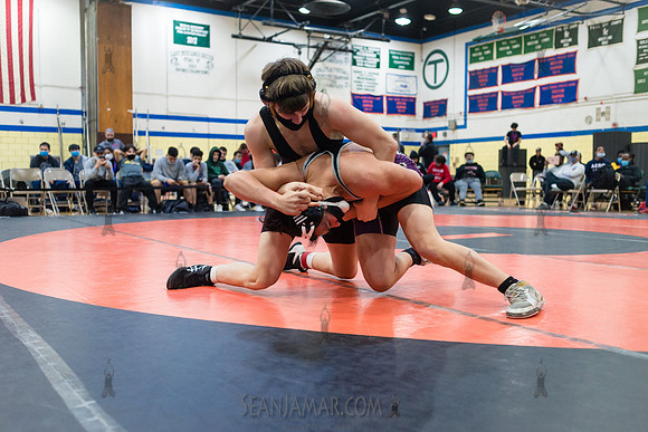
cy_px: 216
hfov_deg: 52.7
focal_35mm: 36
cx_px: 324
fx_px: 654
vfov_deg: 36.6
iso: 4000
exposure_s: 1/400
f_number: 3.5
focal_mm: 35
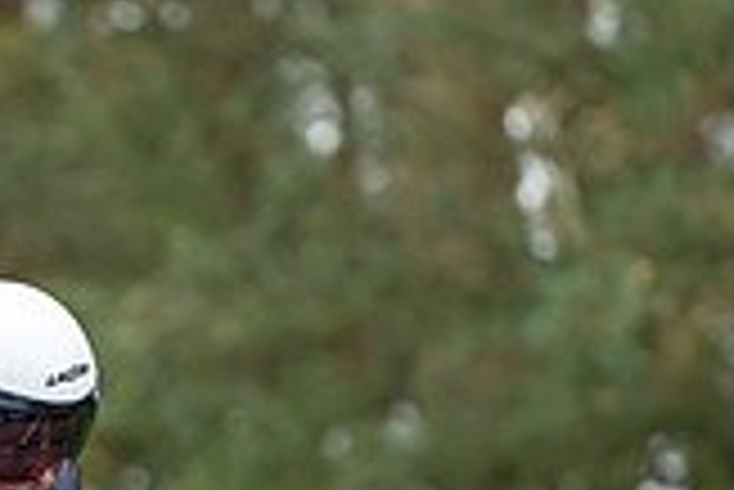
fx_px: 13060
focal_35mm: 640
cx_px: -117
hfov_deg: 3.2
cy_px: 650
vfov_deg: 2.2
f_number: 3.5
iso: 1600
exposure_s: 1/1000
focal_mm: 180
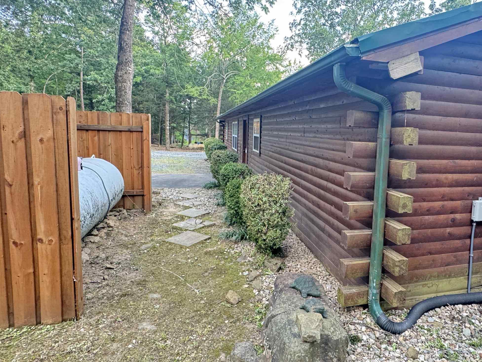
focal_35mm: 22
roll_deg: -2.8
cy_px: 165
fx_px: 306
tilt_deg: -7.4
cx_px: 296
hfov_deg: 75.3
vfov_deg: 61.0
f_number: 2.2
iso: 320
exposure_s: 1/94
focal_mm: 2.22
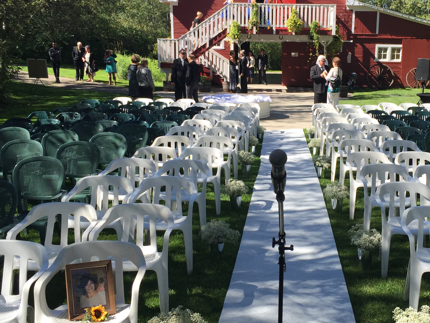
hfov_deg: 38.5
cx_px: 282
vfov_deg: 29.7
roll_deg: -1.2
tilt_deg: -11.4
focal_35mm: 49
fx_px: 609
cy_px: 169
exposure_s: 1/1163
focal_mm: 4.15
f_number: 2.2
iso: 32
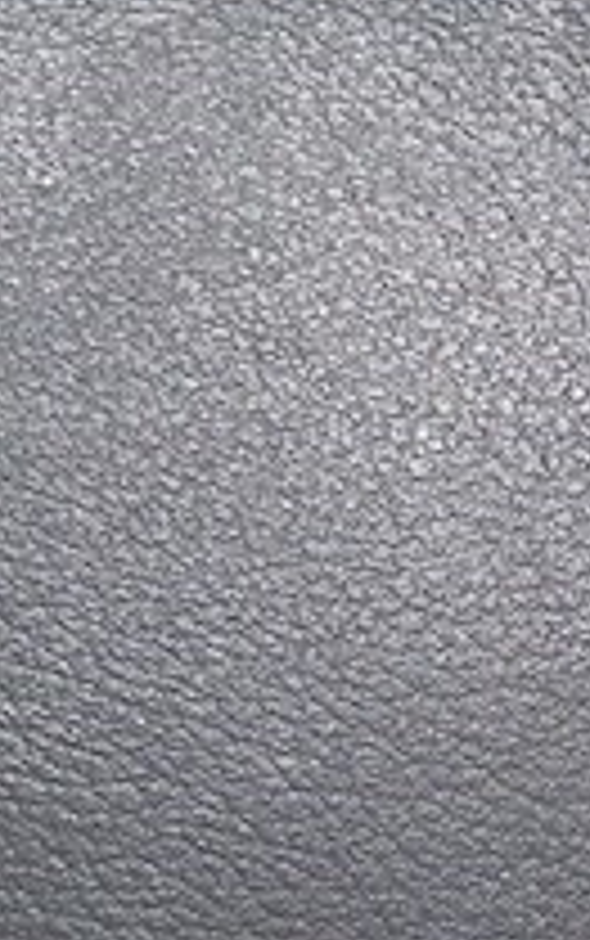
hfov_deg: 9.1
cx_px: 1293
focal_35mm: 133
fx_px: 3415
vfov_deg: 15.6
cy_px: 796
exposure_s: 1/30
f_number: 5.5
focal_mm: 6.72
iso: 100
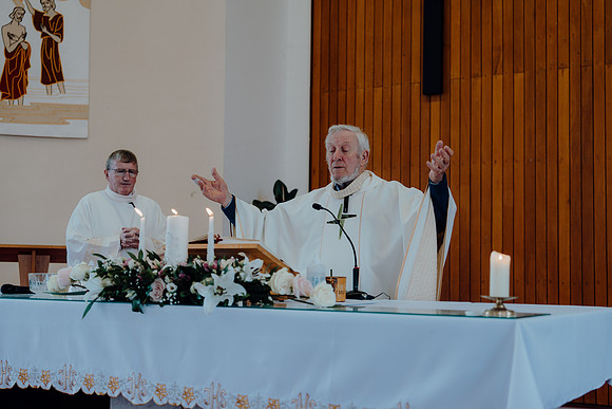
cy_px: 204
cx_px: 306
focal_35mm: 55
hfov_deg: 36.2
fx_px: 935
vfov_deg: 24.6
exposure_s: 1/200
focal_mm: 55
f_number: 2.8
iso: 320
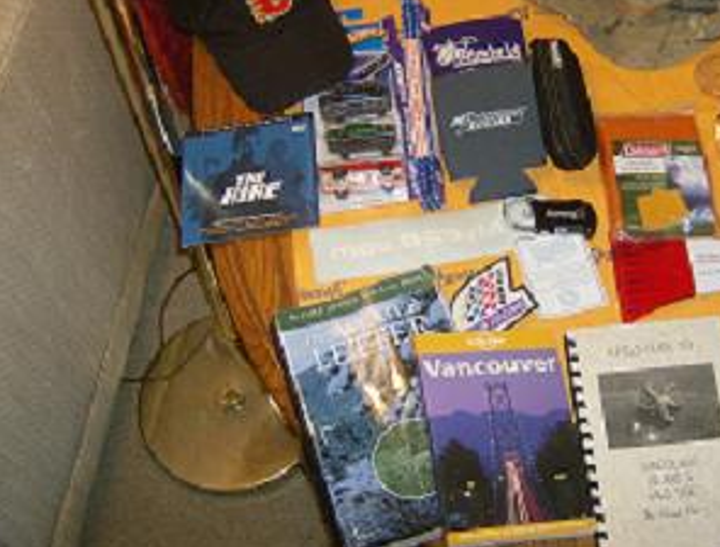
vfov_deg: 28.7
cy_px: 208
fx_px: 1066
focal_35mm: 51
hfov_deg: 37.0
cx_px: 465
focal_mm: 6
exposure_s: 1/60
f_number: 2.8
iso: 200
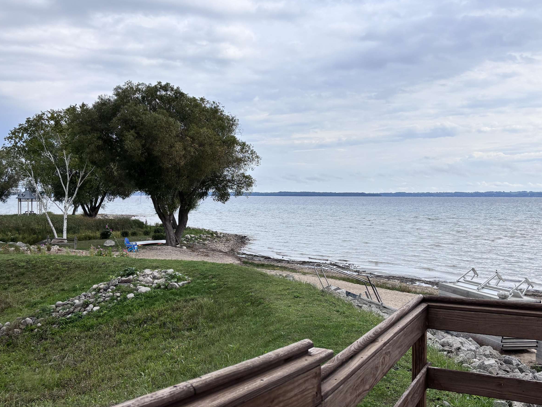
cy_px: 195
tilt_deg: -1.2
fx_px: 532
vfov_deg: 41.8
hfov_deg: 53.7
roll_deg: +1.2
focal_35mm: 34
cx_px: 312
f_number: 1.6
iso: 50
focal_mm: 5.96
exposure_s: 1/5348
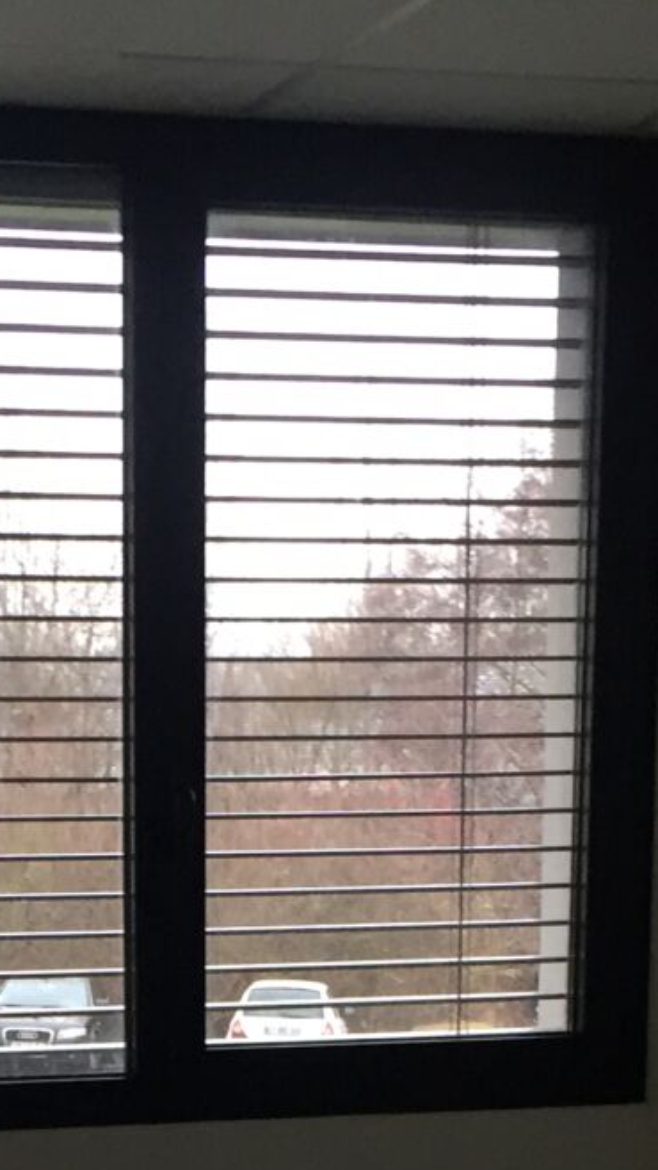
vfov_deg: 21.0
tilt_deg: -9.6
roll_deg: +1.4
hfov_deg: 12.6
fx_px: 2978
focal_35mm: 96
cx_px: 164
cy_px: 1330
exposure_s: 1/33
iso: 50
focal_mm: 4.15
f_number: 2.2
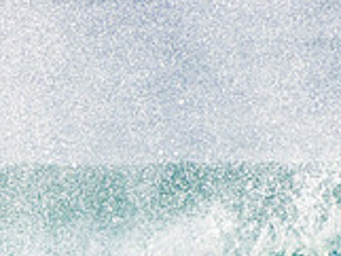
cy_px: 378
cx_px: 87
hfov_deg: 0.6
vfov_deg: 0.4
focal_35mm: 3469
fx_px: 34198
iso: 1100
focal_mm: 1000
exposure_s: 1/2000
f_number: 11
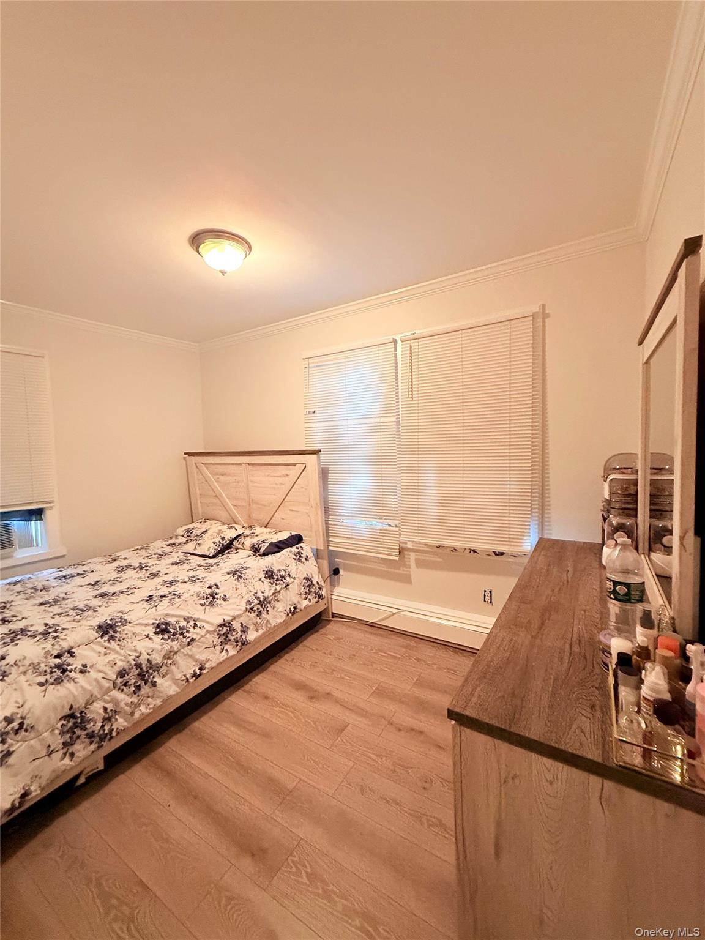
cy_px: 470
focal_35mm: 14
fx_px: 380
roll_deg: +1.8
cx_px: 352
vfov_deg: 102.1
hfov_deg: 85.7
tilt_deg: -1.9
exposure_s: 1/60
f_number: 2.2
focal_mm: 2.22
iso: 640
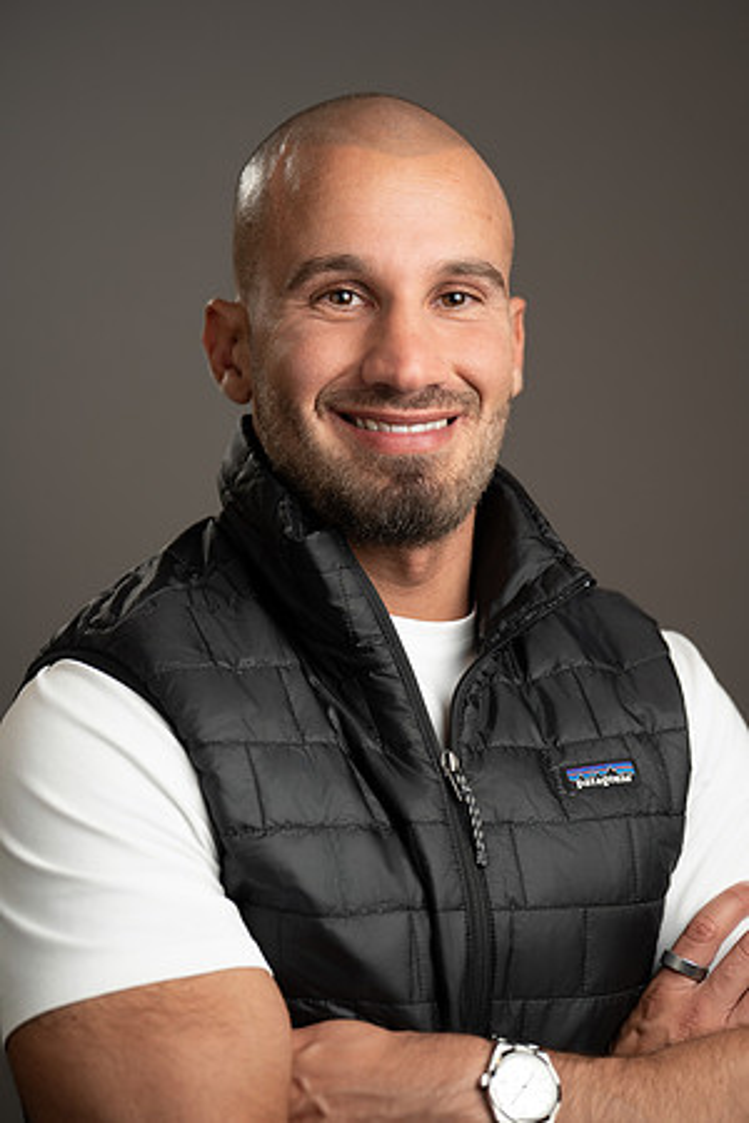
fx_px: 2746
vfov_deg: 23.1
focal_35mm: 88
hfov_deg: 15.5
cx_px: 374
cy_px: 562
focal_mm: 88
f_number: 2.8
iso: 320
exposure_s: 1/200
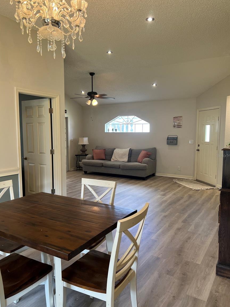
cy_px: 155
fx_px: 239
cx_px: 116
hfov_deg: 51.4
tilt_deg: -4.9
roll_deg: +0.5
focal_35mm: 27
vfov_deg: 65.3
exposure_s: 1/120
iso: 125
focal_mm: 5.7
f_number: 1.5
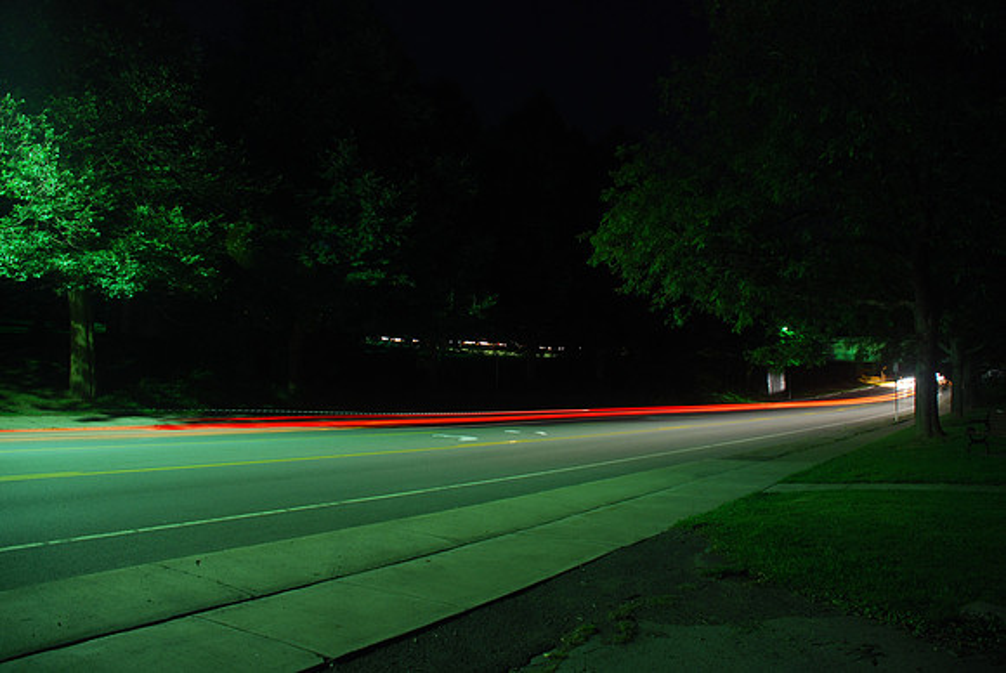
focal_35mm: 27
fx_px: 755
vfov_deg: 48.0
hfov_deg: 67.3
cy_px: 336
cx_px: 503
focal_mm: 18
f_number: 3.5
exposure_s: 7.8
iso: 200
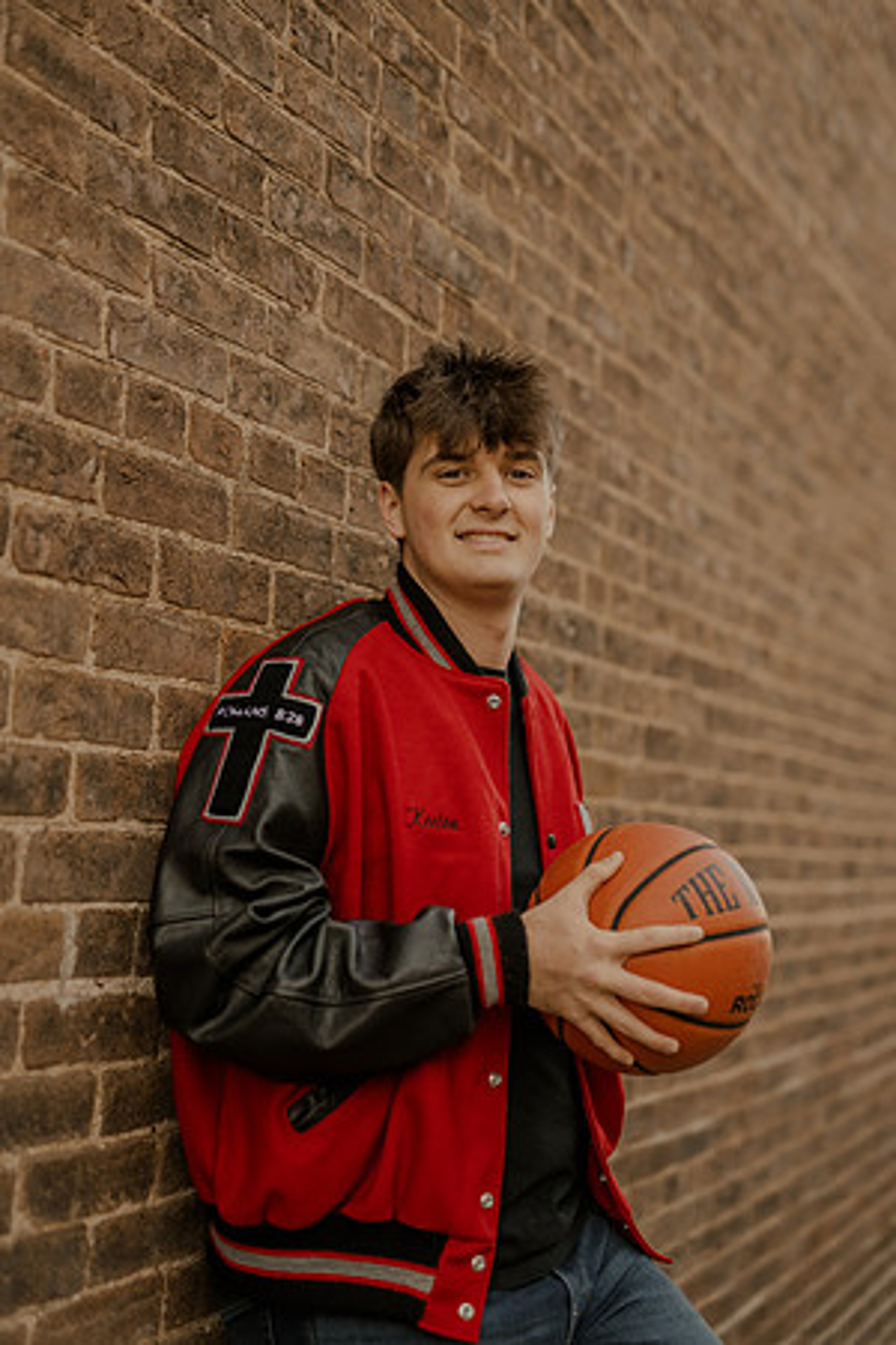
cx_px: 448
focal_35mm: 50
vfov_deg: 39.6
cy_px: 672
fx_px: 1867
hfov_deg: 27.0
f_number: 1.8
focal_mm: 50
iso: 800
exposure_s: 1/2000
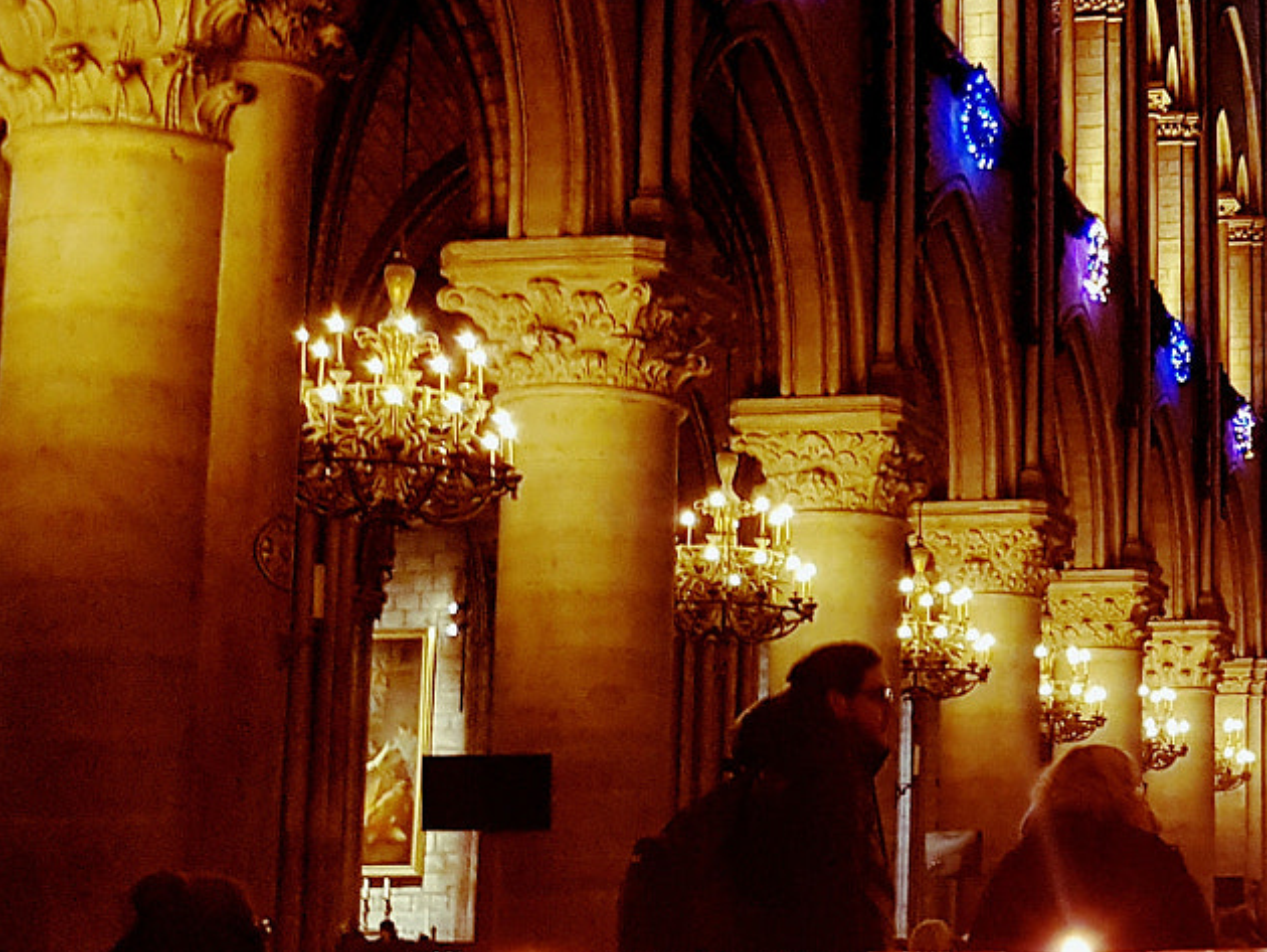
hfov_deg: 27.0
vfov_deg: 22.2
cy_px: 612
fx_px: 2417
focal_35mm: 66
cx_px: 1396
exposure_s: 1/10
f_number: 1.7
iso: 200
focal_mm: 4.2
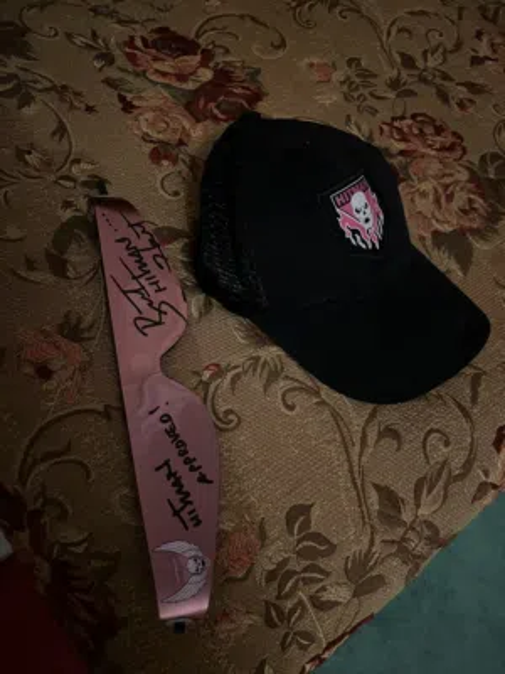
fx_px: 506
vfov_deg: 67.3
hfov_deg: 53.1
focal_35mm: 26
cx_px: 252
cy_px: 337
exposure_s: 1/15
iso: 1000
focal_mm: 5.7
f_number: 1.5
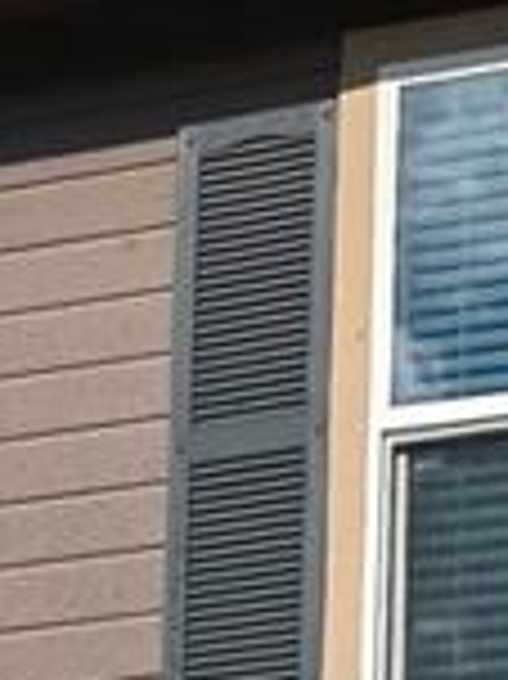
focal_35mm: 183
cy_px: 1896
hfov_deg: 7.8
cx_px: 935
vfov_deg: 9.1
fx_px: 3586
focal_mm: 6.3
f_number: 1.7
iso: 12
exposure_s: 1/1610
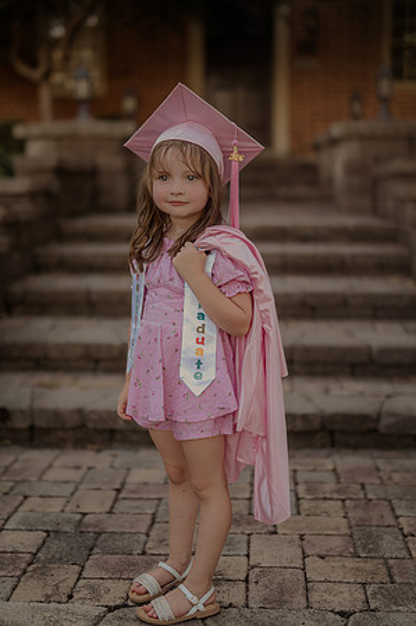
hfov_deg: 26.9
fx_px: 869
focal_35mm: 50
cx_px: 208
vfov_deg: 39.6
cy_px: 313
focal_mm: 50
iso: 80
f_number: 2
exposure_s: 1/250
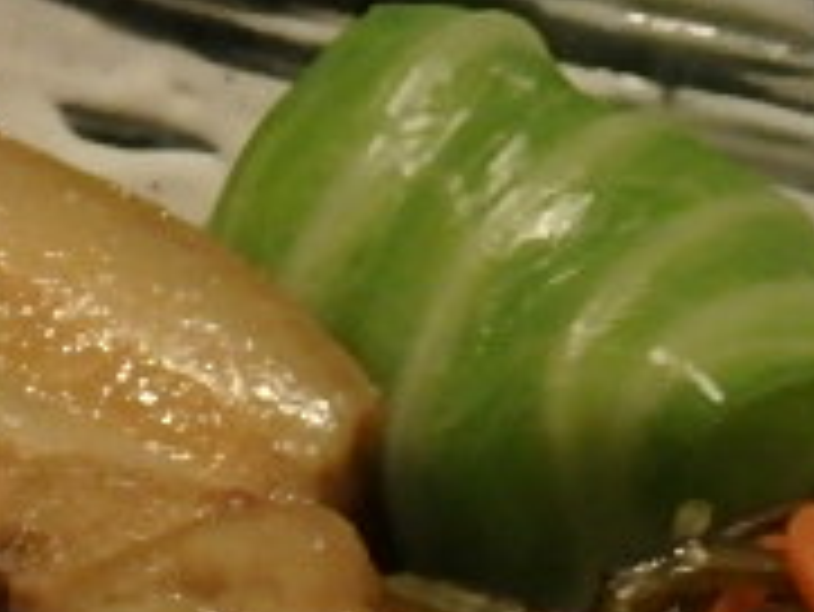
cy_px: 788
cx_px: -207
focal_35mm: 258
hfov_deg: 7.6
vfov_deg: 5.7
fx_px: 6071
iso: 800
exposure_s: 1/20
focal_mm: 13.1
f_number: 4.5
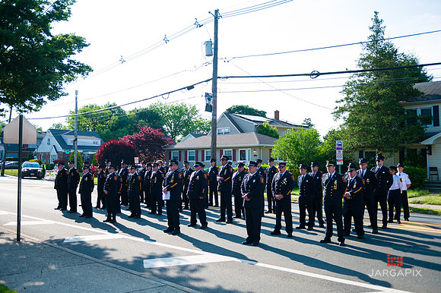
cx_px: 220
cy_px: 146
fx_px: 416
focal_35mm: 34
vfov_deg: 38.8
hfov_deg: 55.8
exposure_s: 1/1250
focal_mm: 34
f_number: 3.2
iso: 200
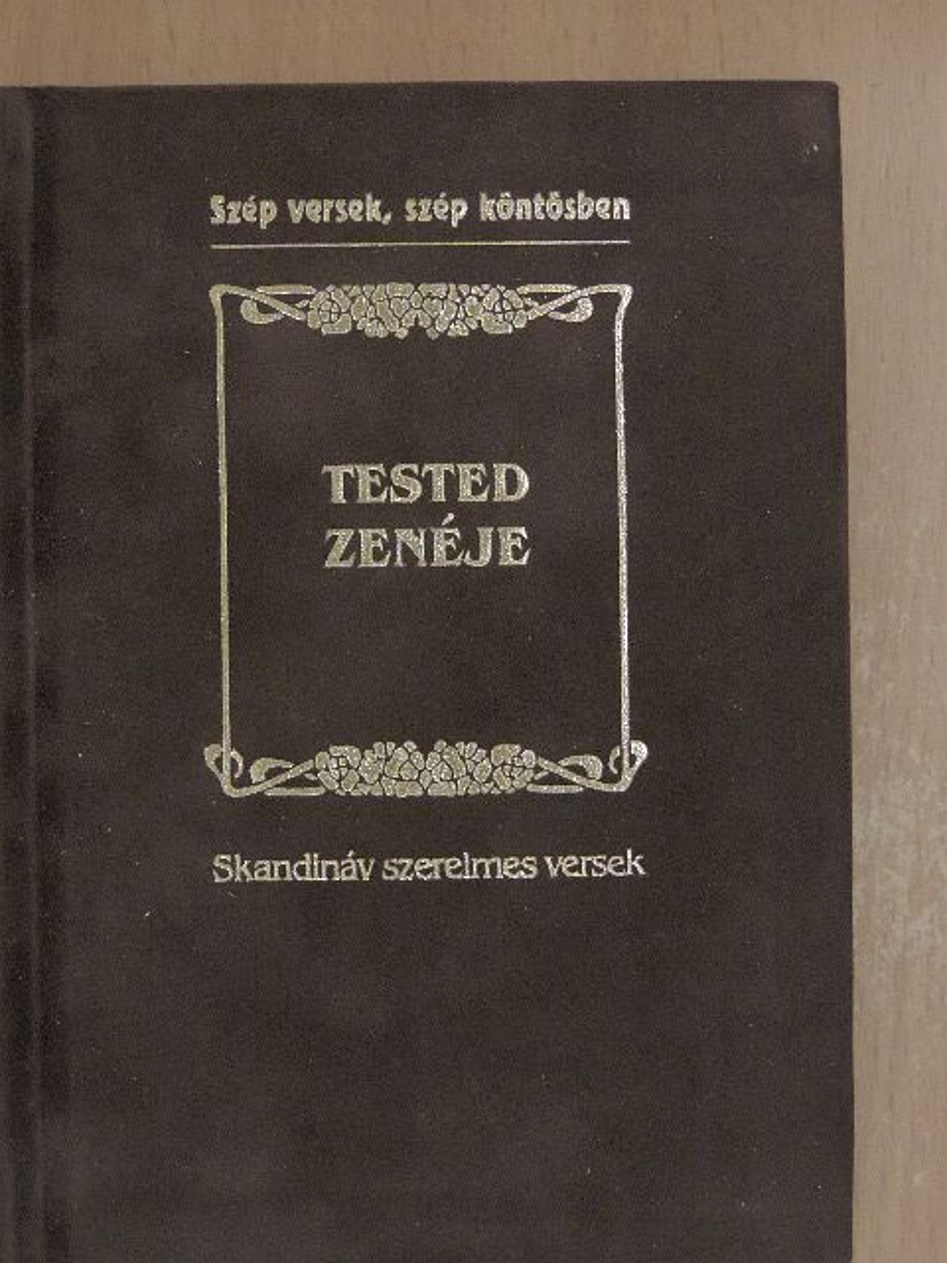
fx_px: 2736
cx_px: 474
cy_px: 632
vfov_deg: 26.0
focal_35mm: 75
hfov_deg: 19.6
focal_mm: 13.3
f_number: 3.9
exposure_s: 1/100
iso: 1600
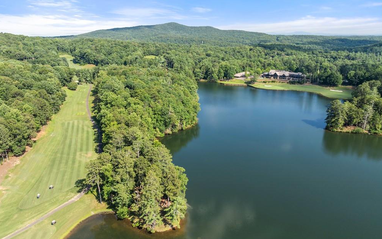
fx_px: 271
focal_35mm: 26
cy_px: 121
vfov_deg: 47.6
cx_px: 187
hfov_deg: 70.4
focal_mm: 12.29
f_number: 2.8
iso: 110
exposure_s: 1/40
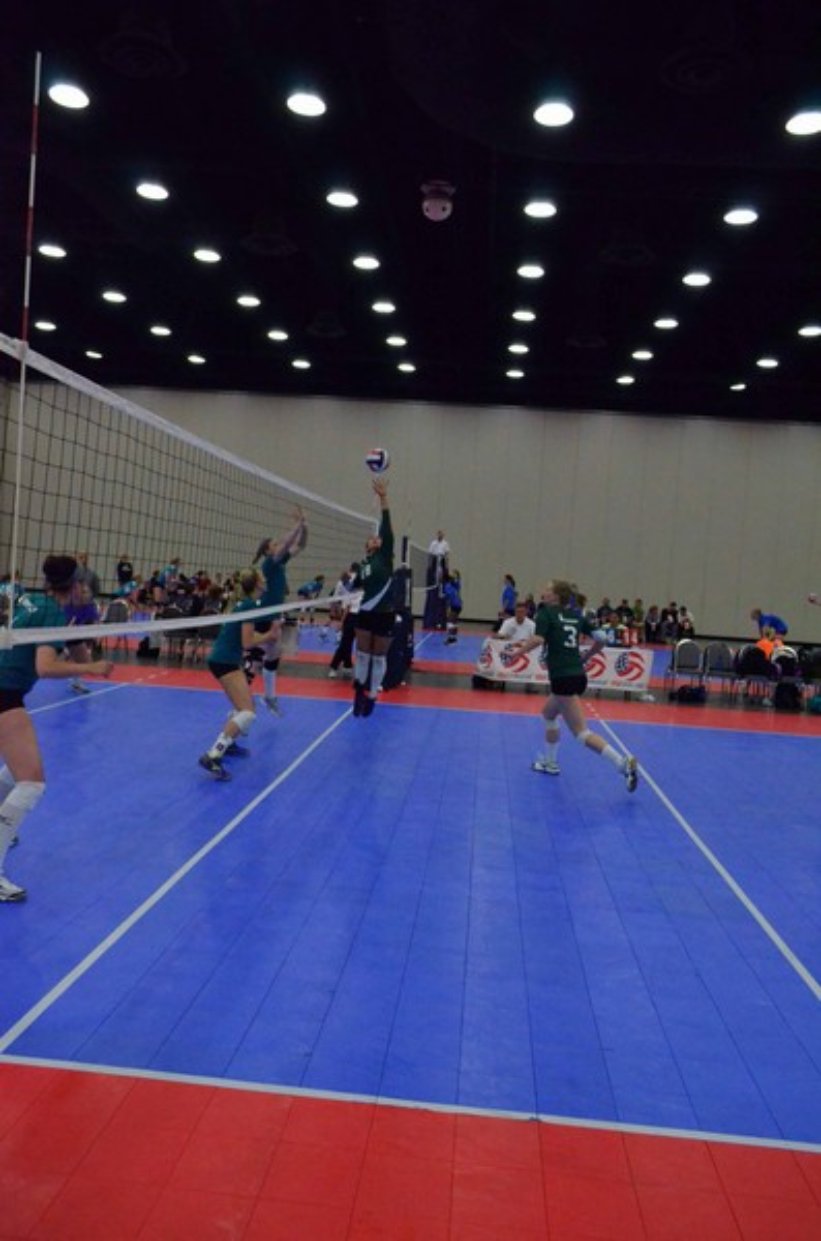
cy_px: 620
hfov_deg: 47.7
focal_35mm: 27
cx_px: 410
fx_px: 928
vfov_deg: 67.5
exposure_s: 1/1250
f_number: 5
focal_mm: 18
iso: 6400
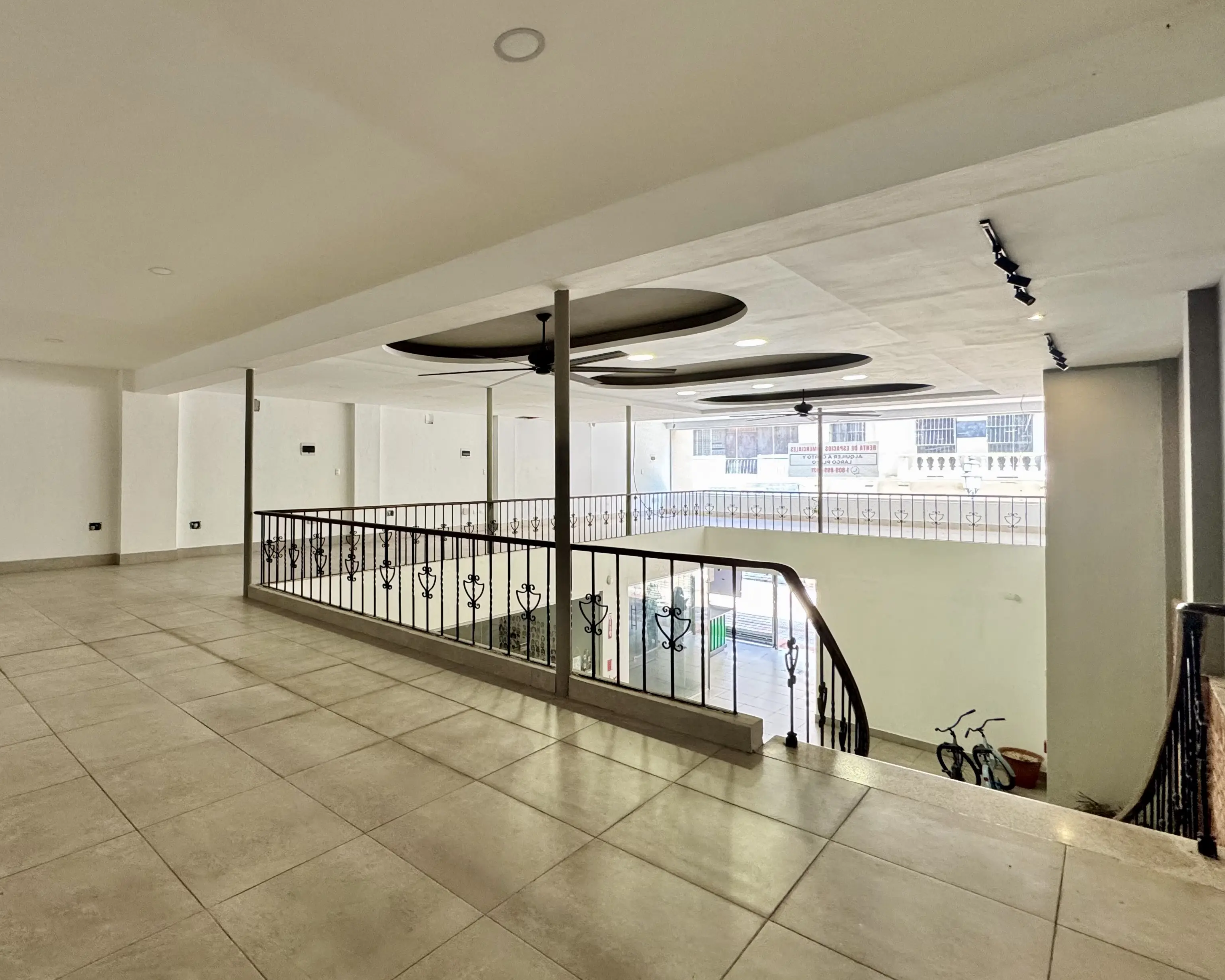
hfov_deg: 84.4
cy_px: 463
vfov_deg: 73.7
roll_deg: -0.6
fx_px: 653
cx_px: 447
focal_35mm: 18
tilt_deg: -0.2
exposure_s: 1/60
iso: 250
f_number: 2.2
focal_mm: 2.22
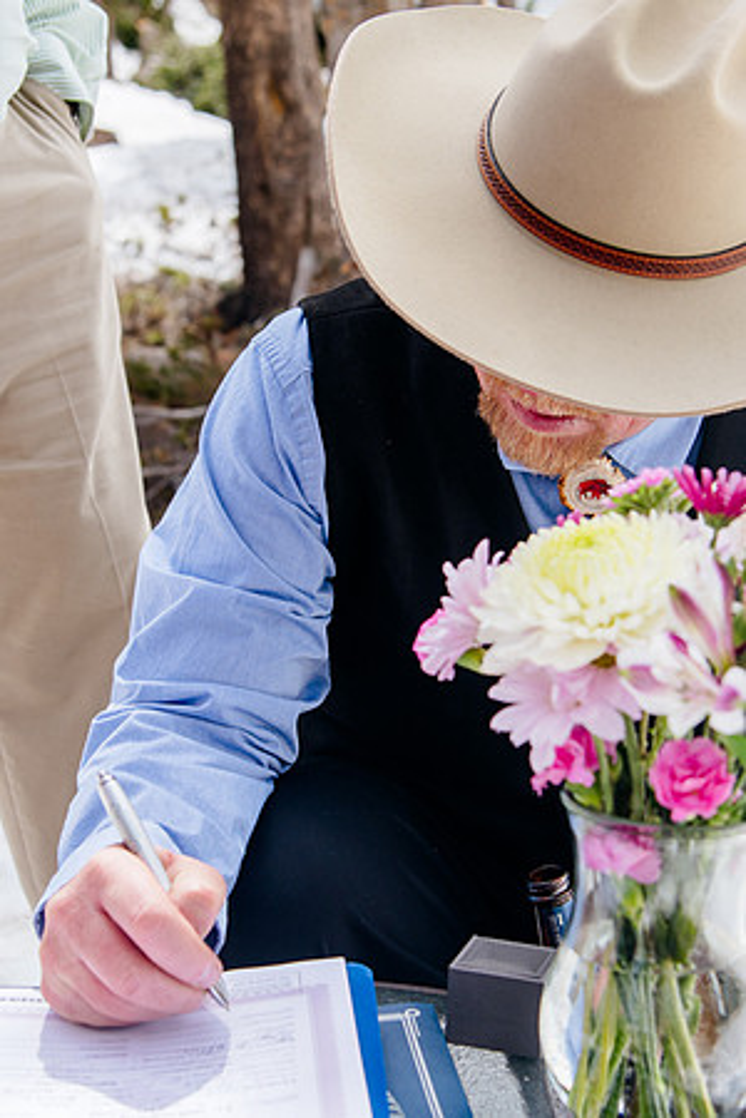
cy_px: 556
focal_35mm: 73
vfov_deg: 27.7
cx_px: 367
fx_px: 2273
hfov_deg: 18.6
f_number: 5.6
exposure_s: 1/320
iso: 250
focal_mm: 48
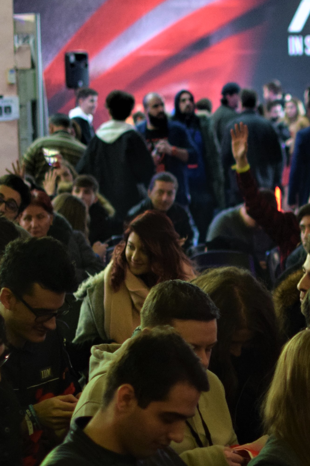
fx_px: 2047
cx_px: 387
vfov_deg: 12.8
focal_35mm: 159
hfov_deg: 8.6
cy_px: 430
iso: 800
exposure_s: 1/100
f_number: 1.8
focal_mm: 35
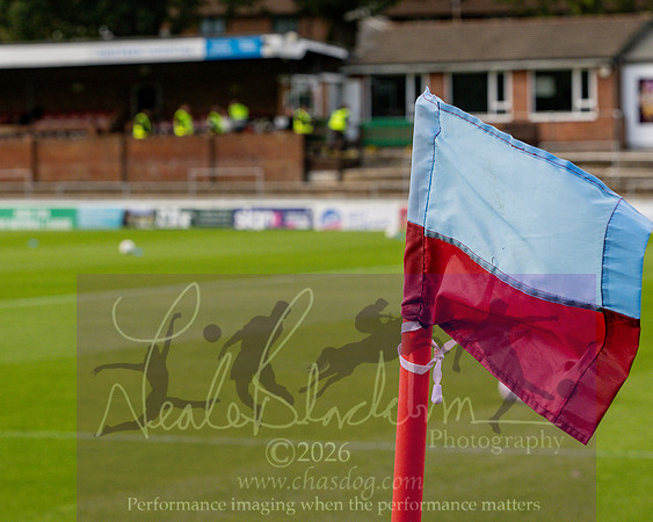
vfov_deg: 10.8
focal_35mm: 143
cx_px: 326
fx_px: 2764
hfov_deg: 13.5
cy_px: 261
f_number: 8
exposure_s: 1/640
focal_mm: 85
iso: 400
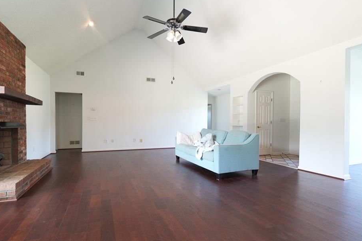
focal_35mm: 19
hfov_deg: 88.2
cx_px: 176
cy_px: 124
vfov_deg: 65.7
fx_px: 187
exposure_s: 1/60
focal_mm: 11
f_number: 2.2
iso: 640
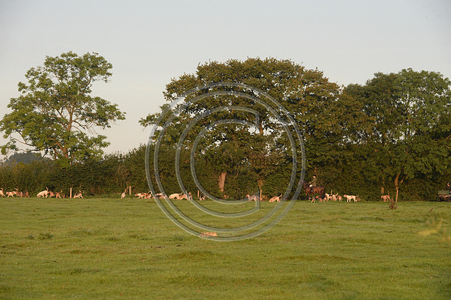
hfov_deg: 16.4
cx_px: 226
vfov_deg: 11.0
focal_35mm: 125
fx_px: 1565
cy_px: 150
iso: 1600
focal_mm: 125
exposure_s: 1/1000
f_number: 7.1
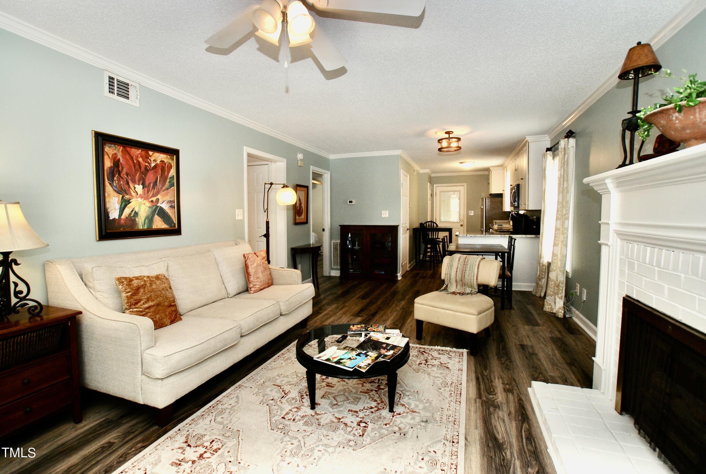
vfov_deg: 72.3
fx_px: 324
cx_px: 353
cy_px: 237
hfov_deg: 94.9
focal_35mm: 16
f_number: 4.5
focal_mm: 11
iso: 200
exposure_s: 1/60
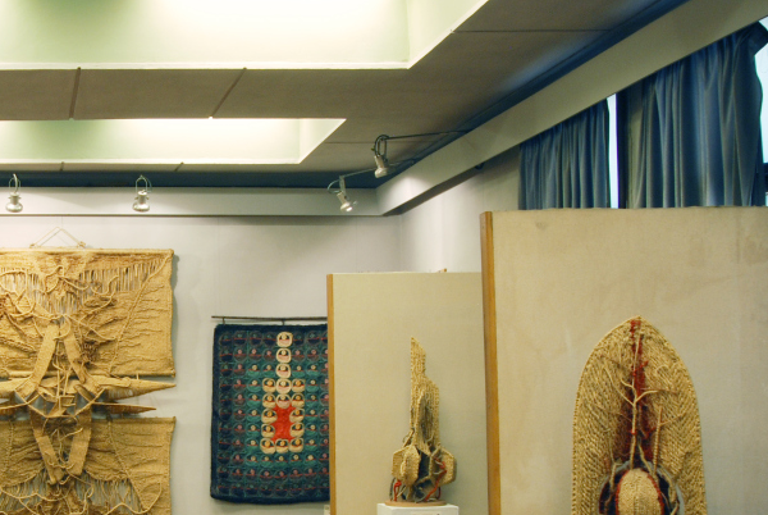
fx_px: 1538
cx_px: 45
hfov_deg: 26.8
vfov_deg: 18.8
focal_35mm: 72
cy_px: 418
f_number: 9
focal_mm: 24
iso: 160
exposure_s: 1/2.5
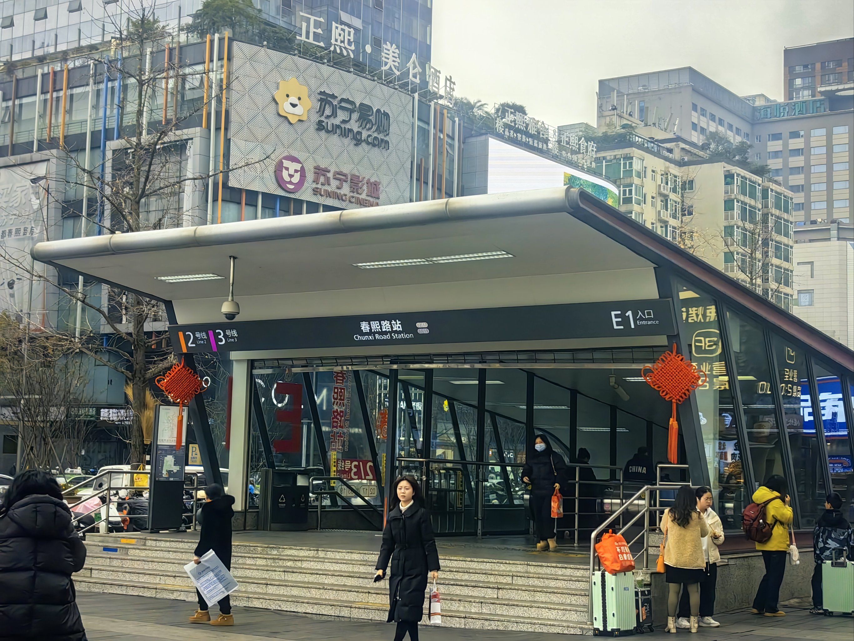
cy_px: 320
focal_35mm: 58
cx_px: 427
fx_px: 1431
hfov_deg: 33.2
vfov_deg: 25.2
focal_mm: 5.75
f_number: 2
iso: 80
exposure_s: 1/909
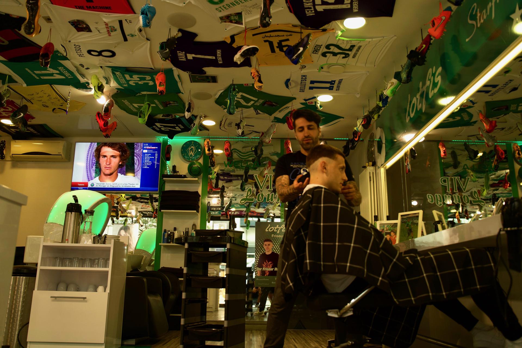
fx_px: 449
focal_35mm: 31
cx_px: 261
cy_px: 174
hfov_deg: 60.3
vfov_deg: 42.3
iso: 320
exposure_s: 1/100
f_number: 2.8
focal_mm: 31
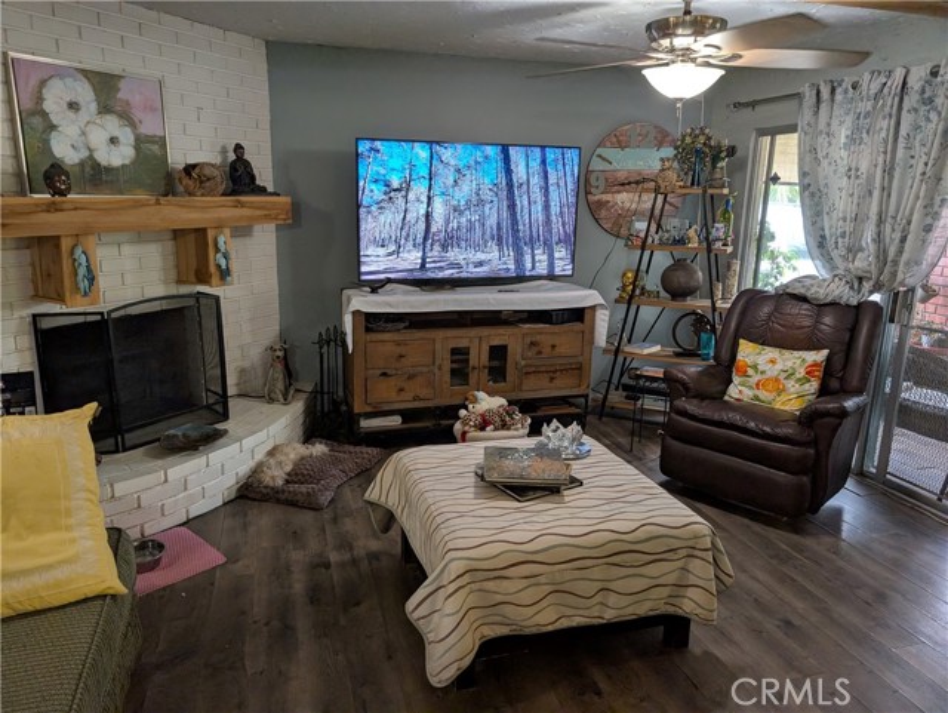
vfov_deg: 56.9
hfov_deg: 71.6
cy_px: 356
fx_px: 658
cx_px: 474
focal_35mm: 24
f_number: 1.68
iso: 247
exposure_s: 1/120
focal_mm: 6.9
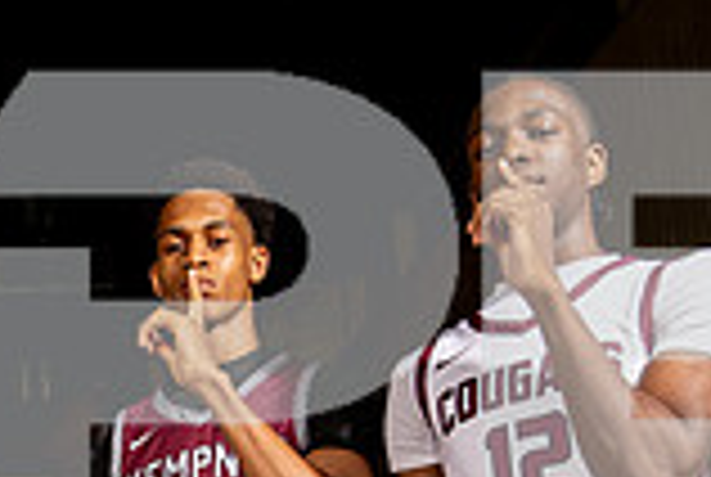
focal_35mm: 88
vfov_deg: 13.9
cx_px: -130
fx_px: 1741
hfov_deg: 21.5
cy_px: 857
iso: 250
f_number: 7.1
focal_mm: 24
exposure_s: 1/125
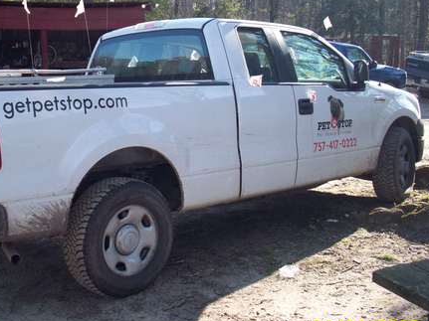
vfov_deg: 26.5
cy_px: 135
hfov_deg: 34.6
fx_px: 681
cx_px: 146
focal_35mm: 55
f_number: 2.8
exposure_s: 1/301
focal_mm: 6.2
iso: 80
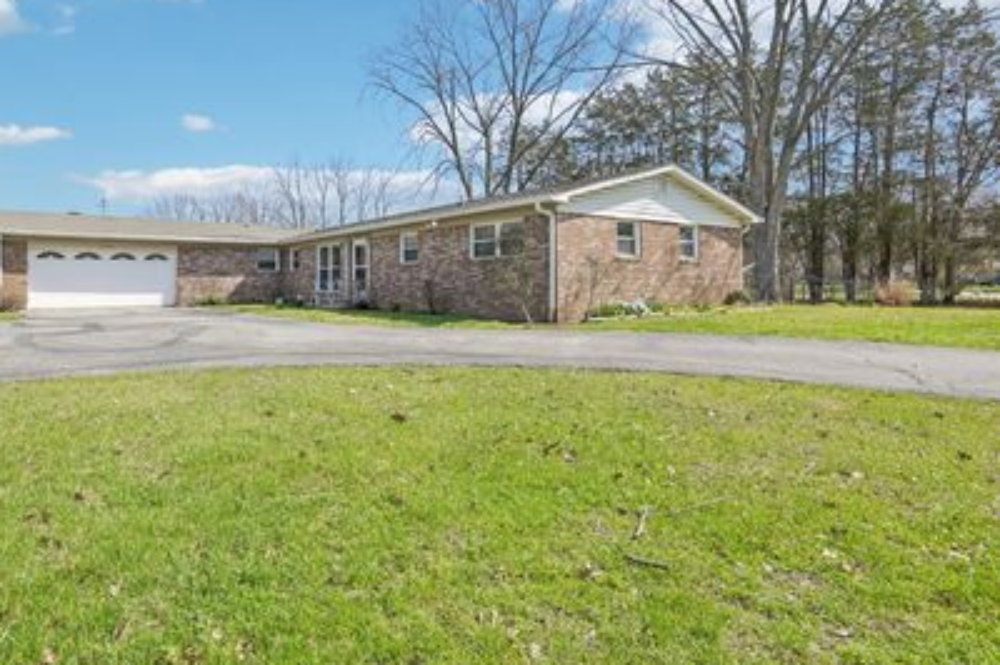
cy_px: 279
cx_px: 380
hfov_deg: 82.6
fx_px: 555
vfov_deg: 61.5
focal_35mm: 20
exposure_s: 1/250
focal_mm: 16
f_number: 8
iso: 100
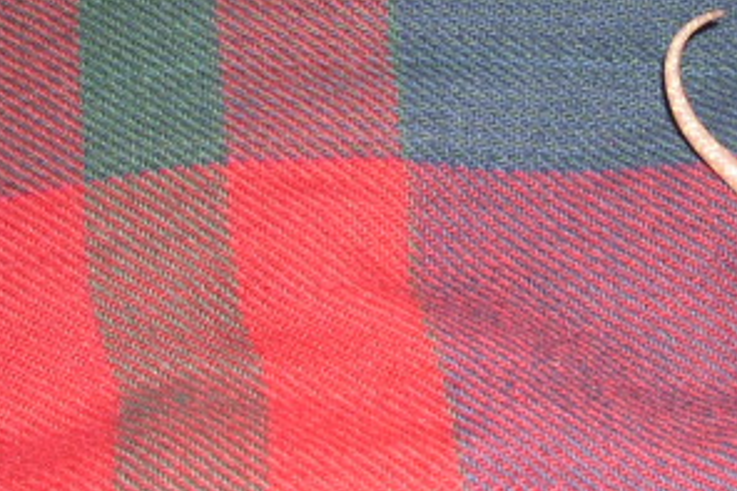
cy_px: 107
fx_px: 2414
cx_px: 458
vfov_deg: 11.6
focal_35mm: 118
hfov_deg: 17.3
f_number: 8
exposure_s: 1/60
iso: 100
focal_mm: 9
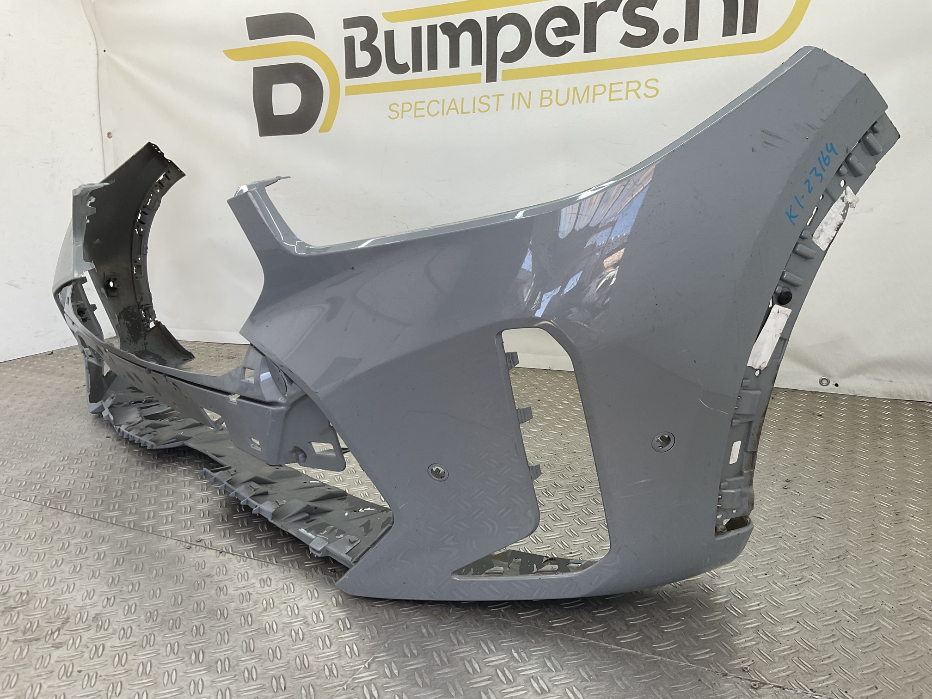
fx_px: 781
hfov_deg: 61.7
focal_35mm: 29
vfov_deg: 48.2
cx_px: 466
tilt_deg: -15.4
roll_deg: +2.1
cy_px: 350
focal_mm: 3
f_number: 1.8
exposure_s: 1/105
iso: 16
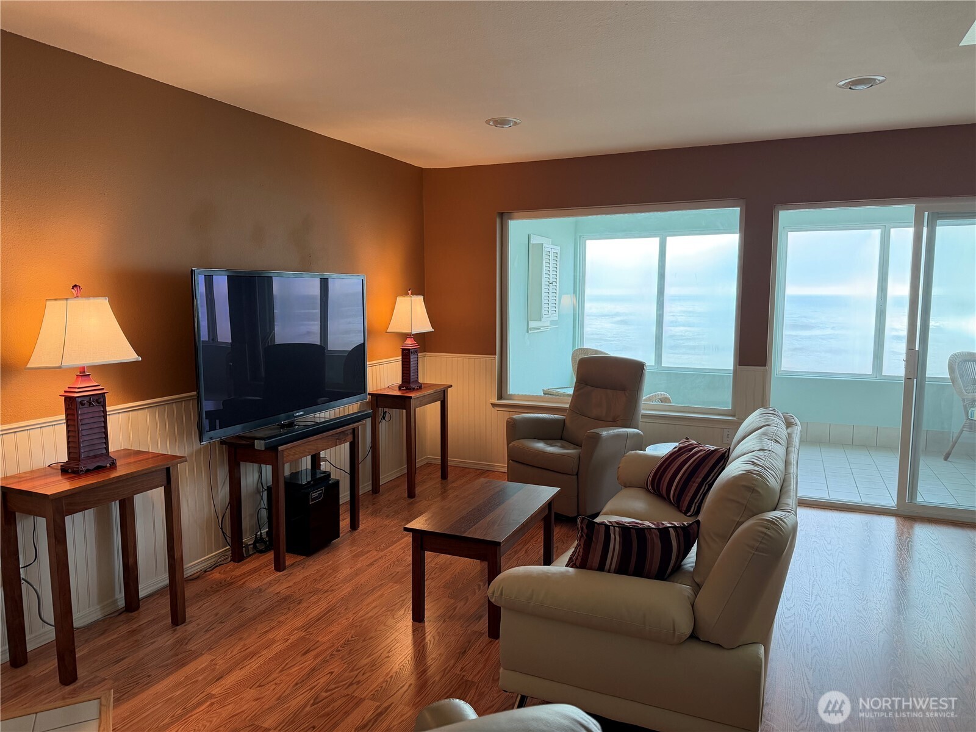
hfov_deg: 71.6
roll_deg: -0.4
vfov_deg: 56.8
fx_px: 677
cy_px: 366
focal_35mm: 24
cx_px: 488
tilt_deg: -5.9
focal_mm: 6.76
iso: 320
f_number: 1.78
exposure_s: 1/120
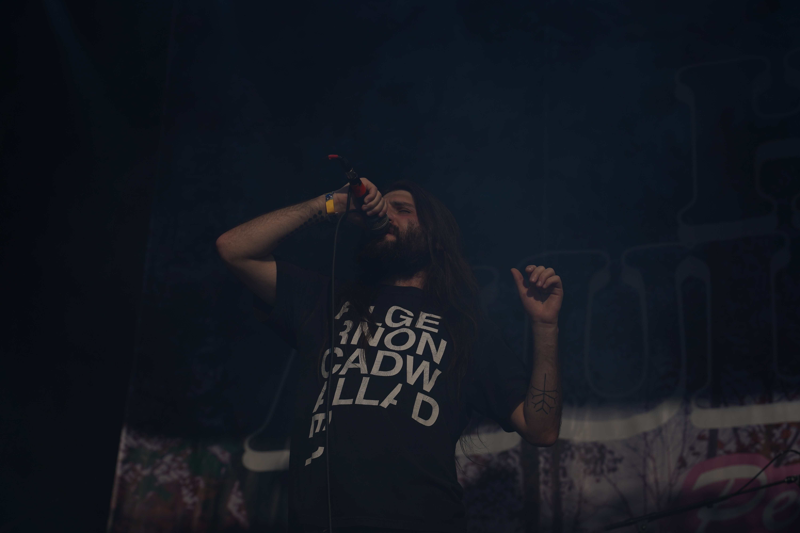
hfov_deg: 19.5
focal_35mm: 105
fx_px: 2333
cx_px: 400
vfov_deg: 13.0
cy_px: 266
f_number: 8
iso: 100
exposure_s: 1/1600
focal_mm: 105
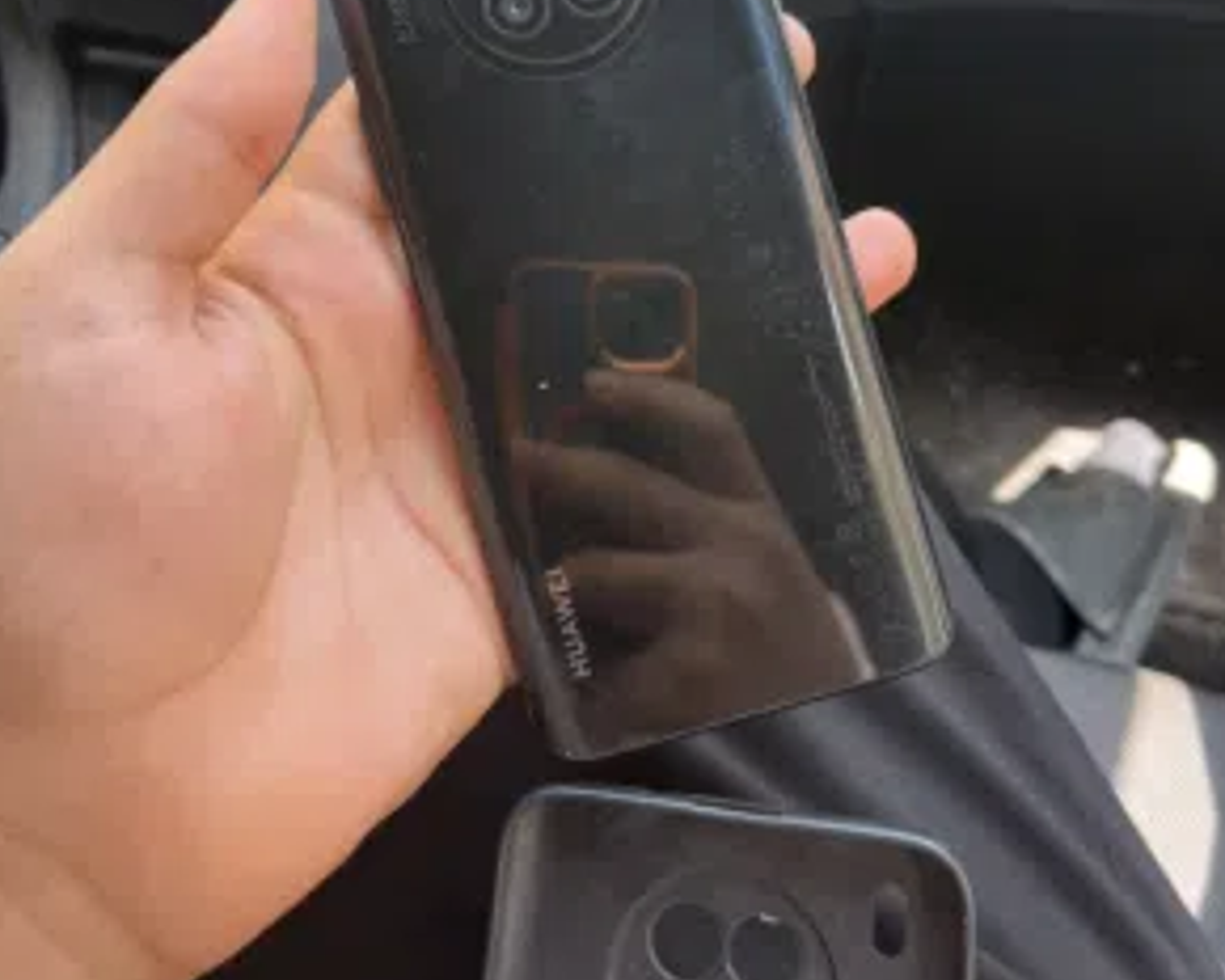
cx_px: 621
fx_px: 1269
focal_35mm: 35
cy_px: 304
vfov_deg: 41.5
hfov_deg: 51.5
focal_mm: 5.1
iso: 50
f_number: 1.6
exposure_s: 1/122
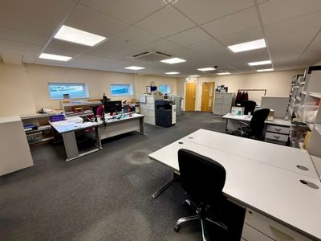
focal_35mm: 14
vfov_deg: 85.7
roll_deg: +0.7
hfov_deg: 102.1
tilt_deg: -15.0
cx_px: 160
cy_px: 120
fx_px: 130
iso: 200
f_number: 2.2
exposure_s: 1/100
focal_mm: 2.22
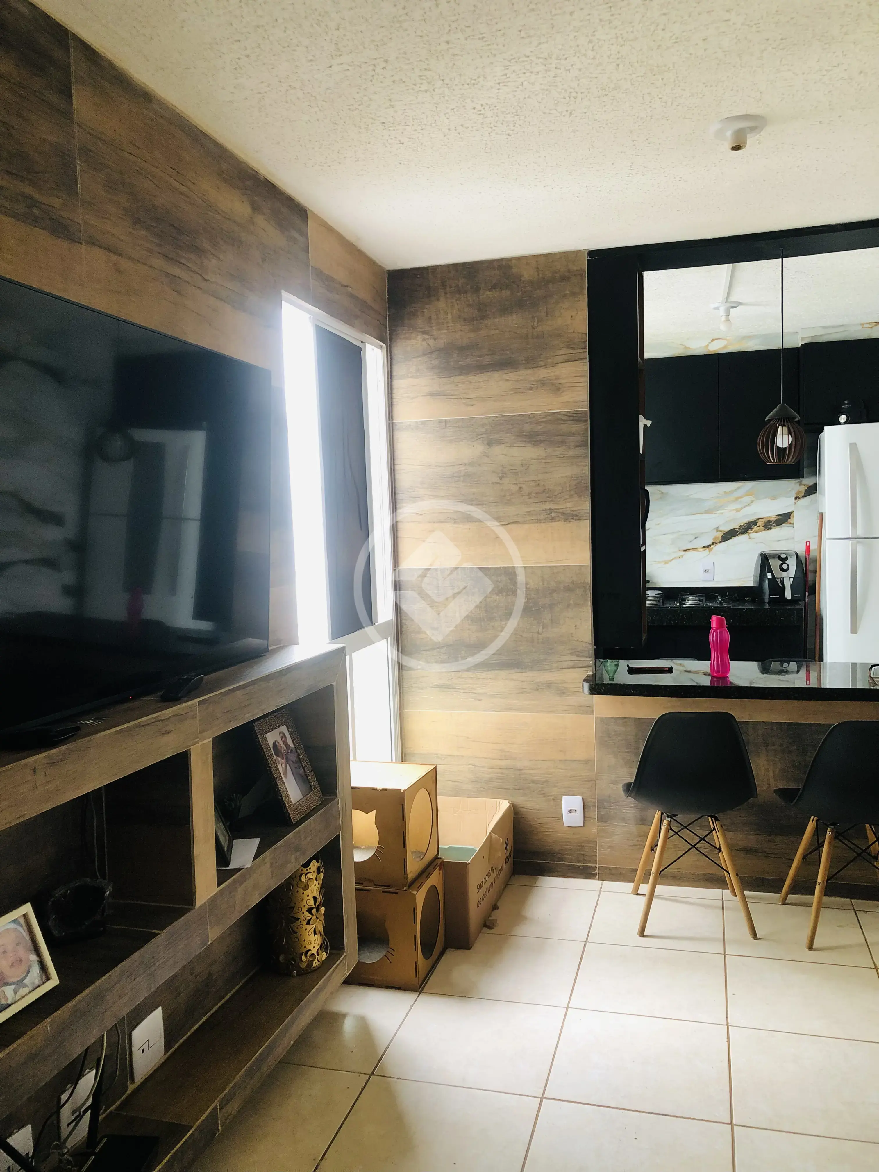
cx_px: 440
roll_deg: +1.0
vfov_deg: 63.4
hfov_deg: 49.7
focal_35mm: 28
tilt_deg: -3.6
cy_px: 586
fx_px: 948
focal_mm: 3.99
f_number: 1.8
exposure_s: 1/24
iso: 40
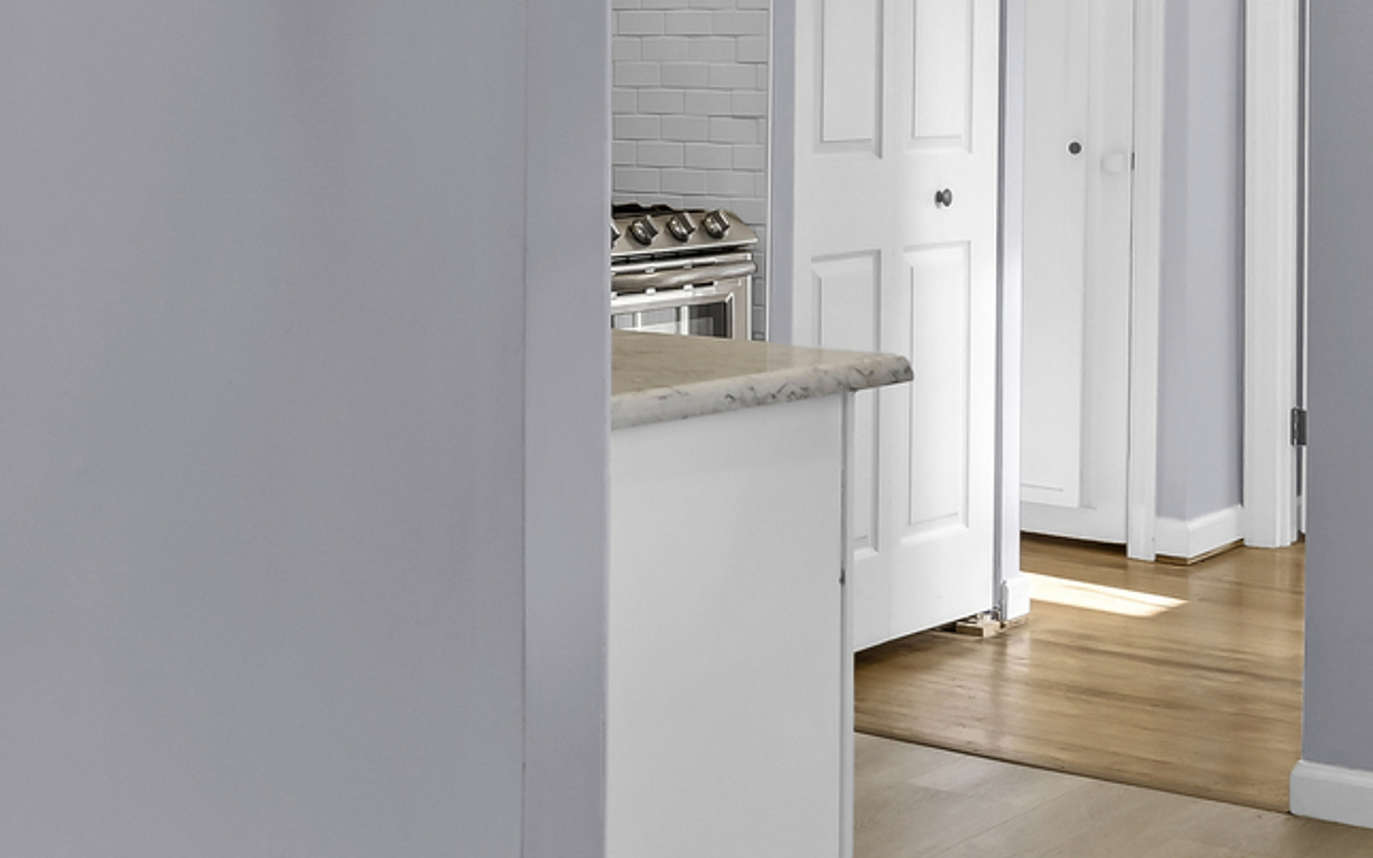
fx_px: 2544
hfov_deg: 27.9
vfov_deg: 18.8
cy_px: 79
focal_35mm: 68
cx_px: -81
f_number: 8
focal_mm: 14
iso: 250
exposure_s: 1/320
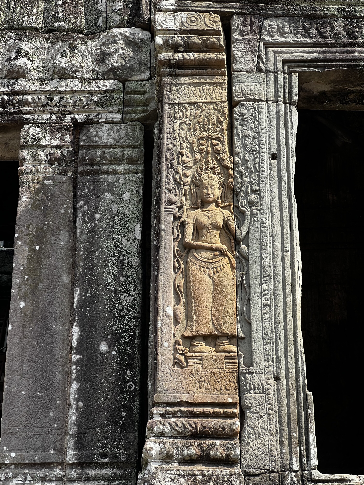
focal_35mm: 77
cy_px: 242
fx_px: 1080
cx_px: 182
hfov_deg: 19.1
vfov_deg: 25.3
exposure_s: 1/206
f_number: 2.8
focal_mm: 9
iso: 32
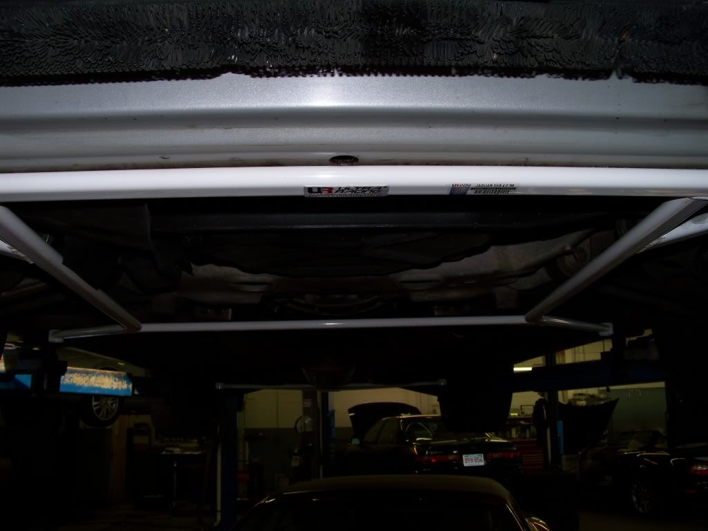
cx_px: 354
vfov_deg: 42.9
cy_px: 266
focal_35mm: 33
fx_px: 675
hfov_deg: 55.4
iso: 64
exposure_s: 1/30
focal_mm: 5.9
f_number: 5.6
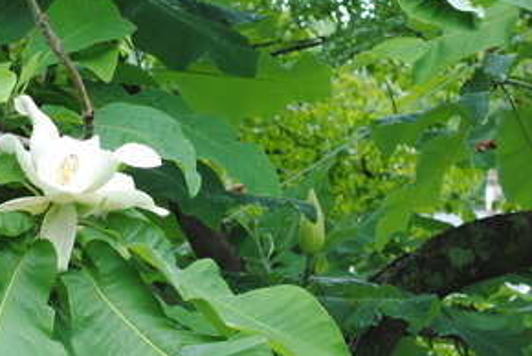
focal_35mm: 227
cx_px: 6
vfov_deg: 6.1
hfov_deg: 9.0
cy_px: 220
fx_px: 3363
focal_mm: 55
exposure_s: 1/100
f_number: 5.6
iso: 200
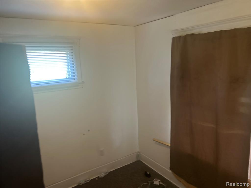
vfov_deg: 53.1
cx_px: 126
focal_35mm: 26
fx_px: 189
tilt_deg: -10.3
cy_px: 94
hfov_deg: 67.3
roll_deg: +1.8
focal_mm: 5.7
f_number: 1.5
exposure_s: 1/60
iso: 160
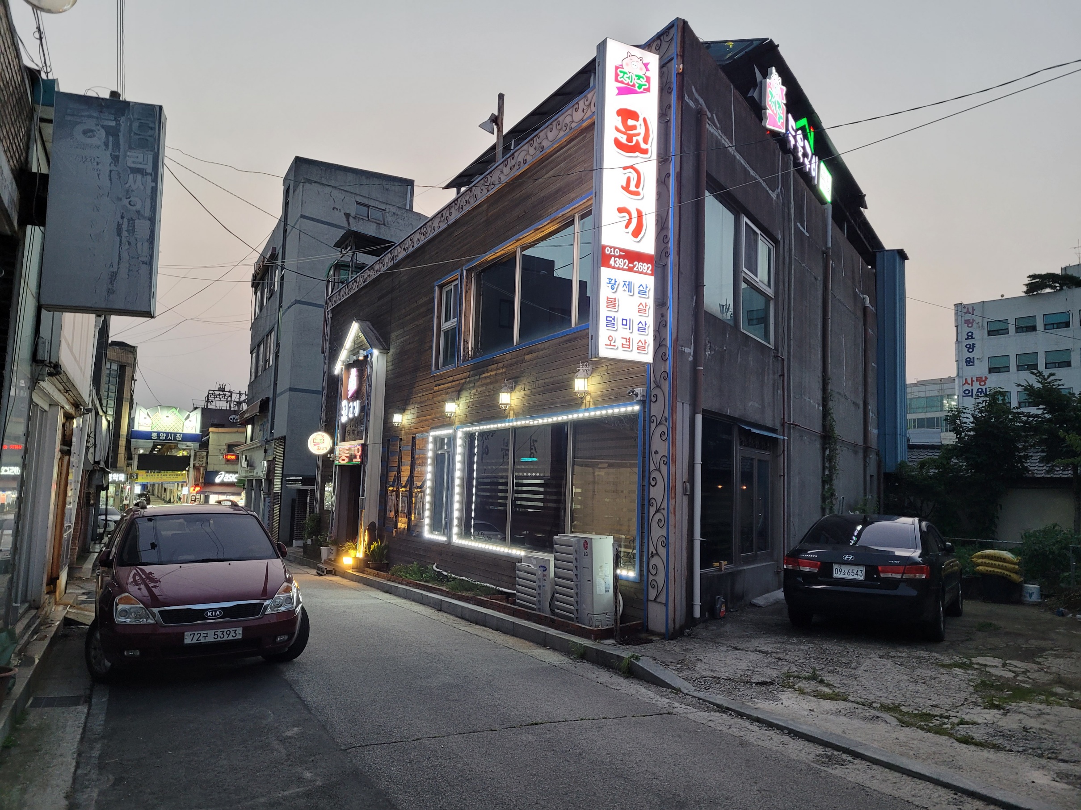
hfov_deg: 67.3
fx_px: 812
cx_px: 540
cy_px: 405
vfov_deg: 53.1
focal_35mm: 26
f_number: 1.8
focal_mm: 5.4
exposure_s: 1/39.1
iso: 200
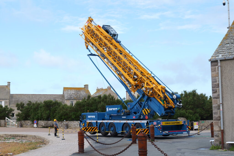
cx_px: 117
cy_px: 78
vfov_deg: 22.6
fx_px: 390
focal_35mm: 60
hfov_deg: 33.4
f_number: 6.3
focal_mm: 60
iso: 100
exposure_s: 1/160
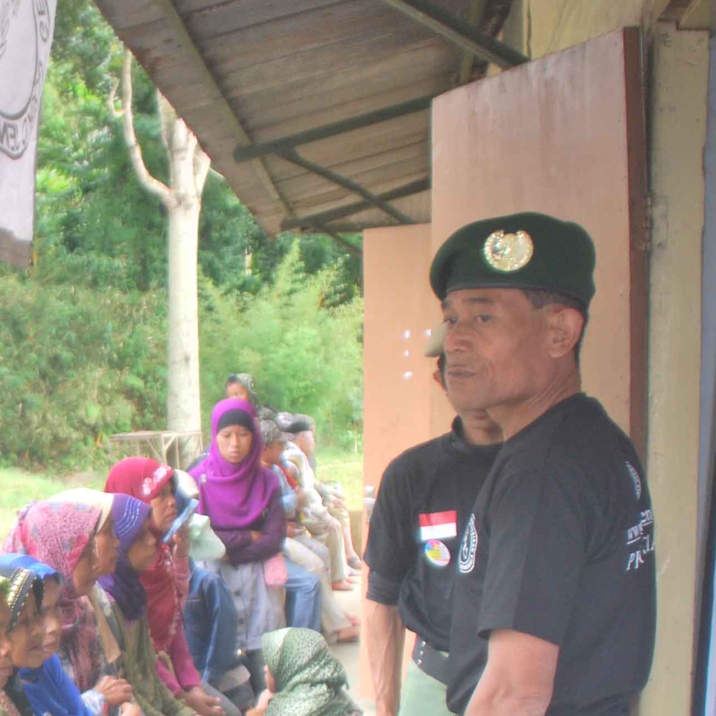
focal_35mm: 69
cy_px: 568
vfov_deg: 24.6
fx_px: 1615
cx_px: -102
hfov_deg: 23.3
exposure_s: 1/60
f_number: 3.5
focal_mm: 18
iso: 200
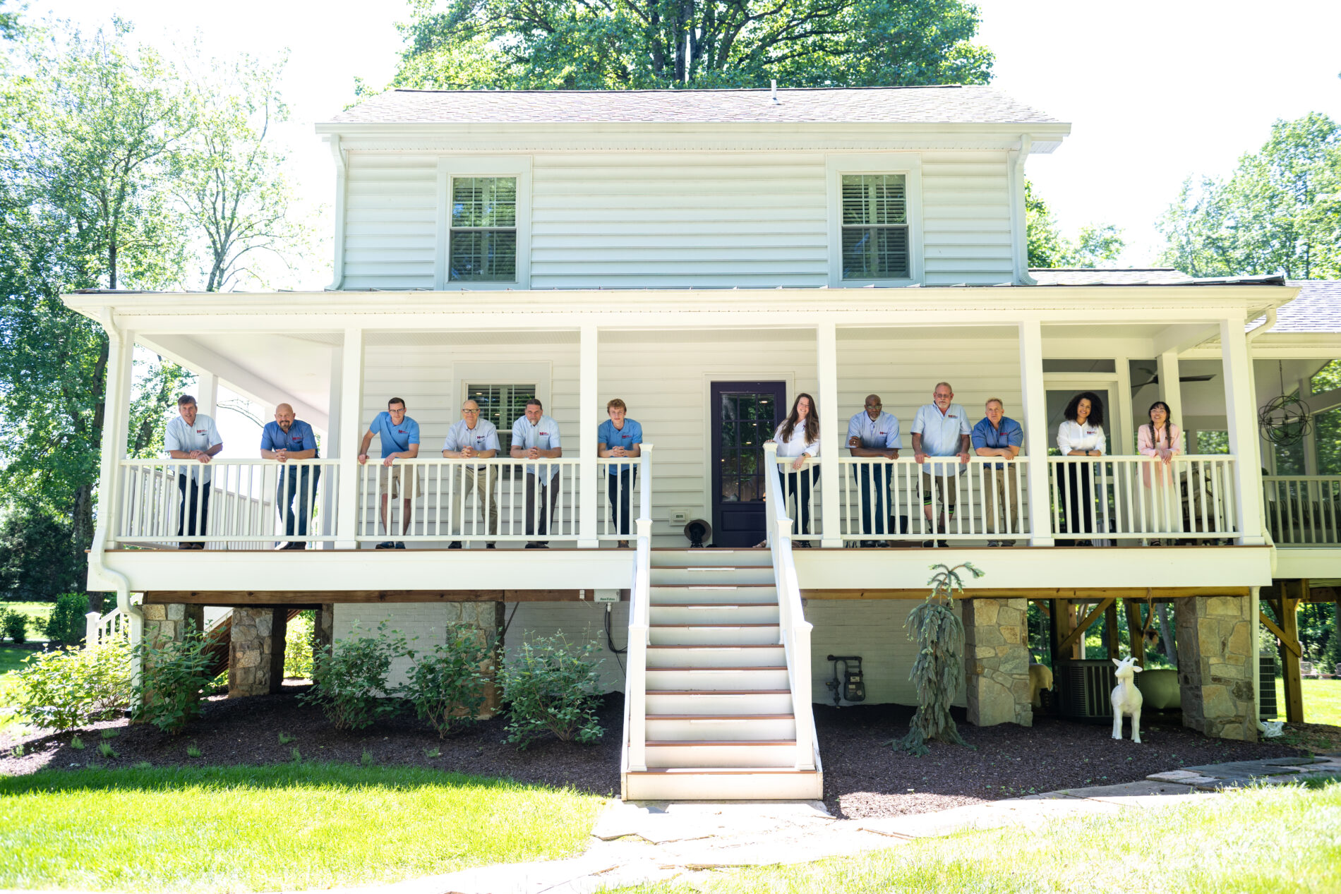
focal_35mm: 32
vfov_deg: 41.1
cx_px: 670
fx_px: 1192
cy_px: 447
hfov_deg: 58.7
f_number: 4
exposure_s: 1/160
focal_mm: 32
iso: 200
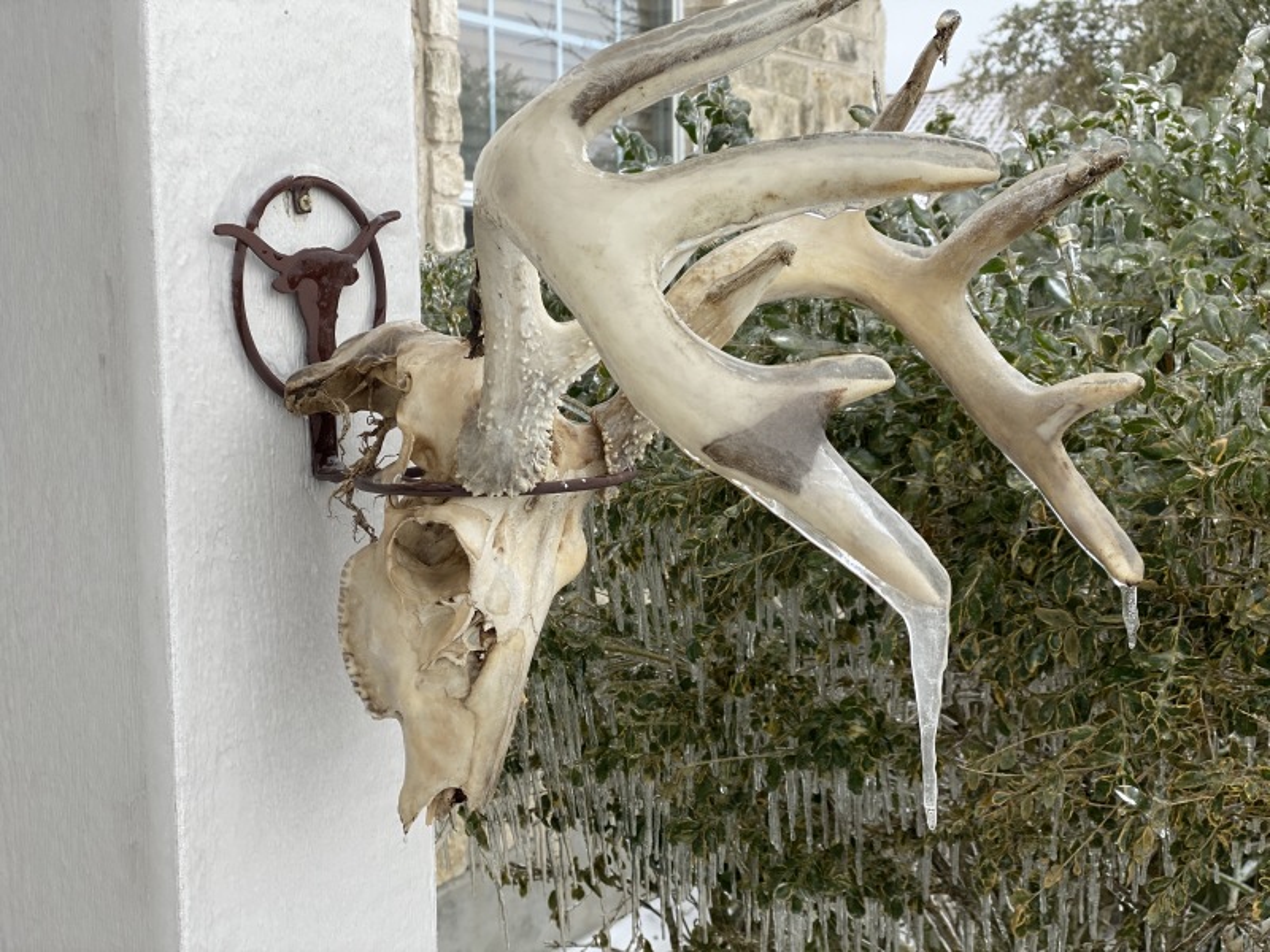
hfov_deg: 36.8
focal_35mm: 52
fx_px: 1908
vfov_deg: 28.0
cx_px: 635
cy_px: 476
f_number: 2
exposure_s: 1/564
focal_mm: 6
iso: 20
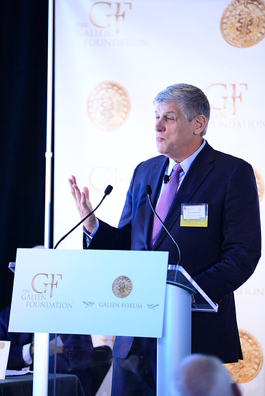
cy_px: 198
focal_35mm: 185
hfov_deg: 7.4
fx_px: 2041
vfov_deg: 11.1
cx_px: 132
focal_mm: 185
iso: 4000
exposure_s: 1/160
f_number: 2.8
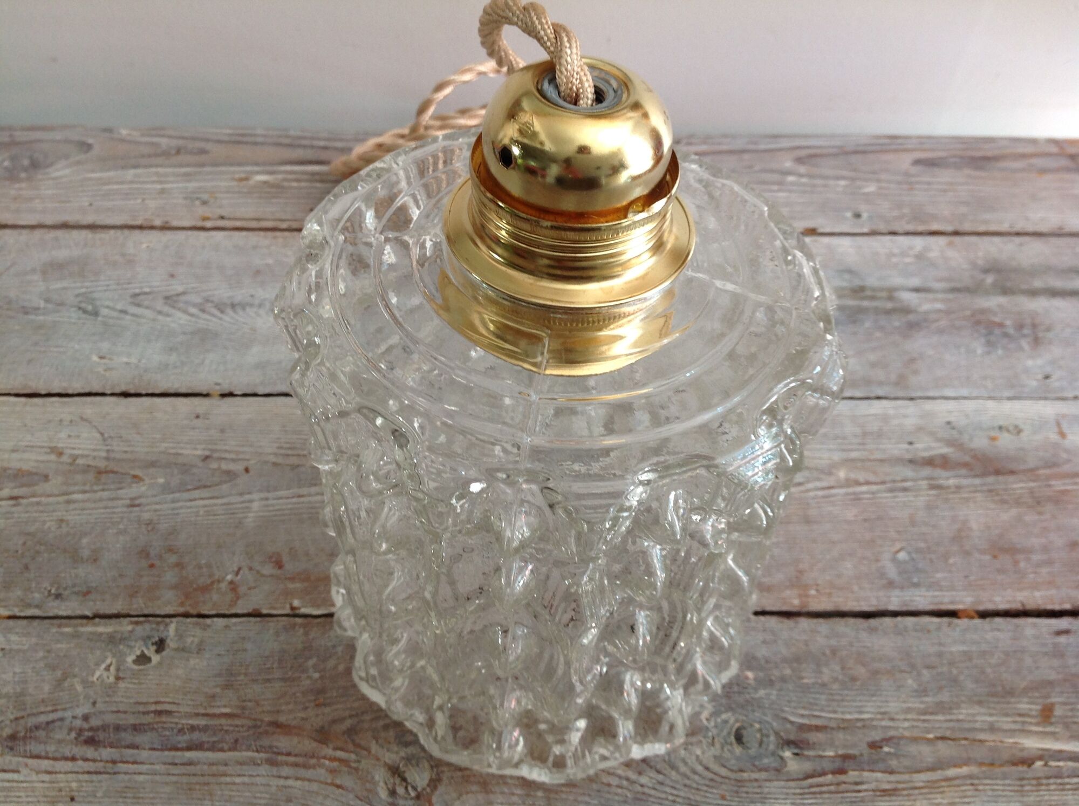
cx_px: 540
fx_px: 1089
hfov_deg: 52.7
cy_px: 403
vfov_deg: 40.6
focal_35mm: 35
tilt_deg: -48.5
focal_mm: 4.28
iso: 50
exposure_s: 1/20
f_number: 2.4
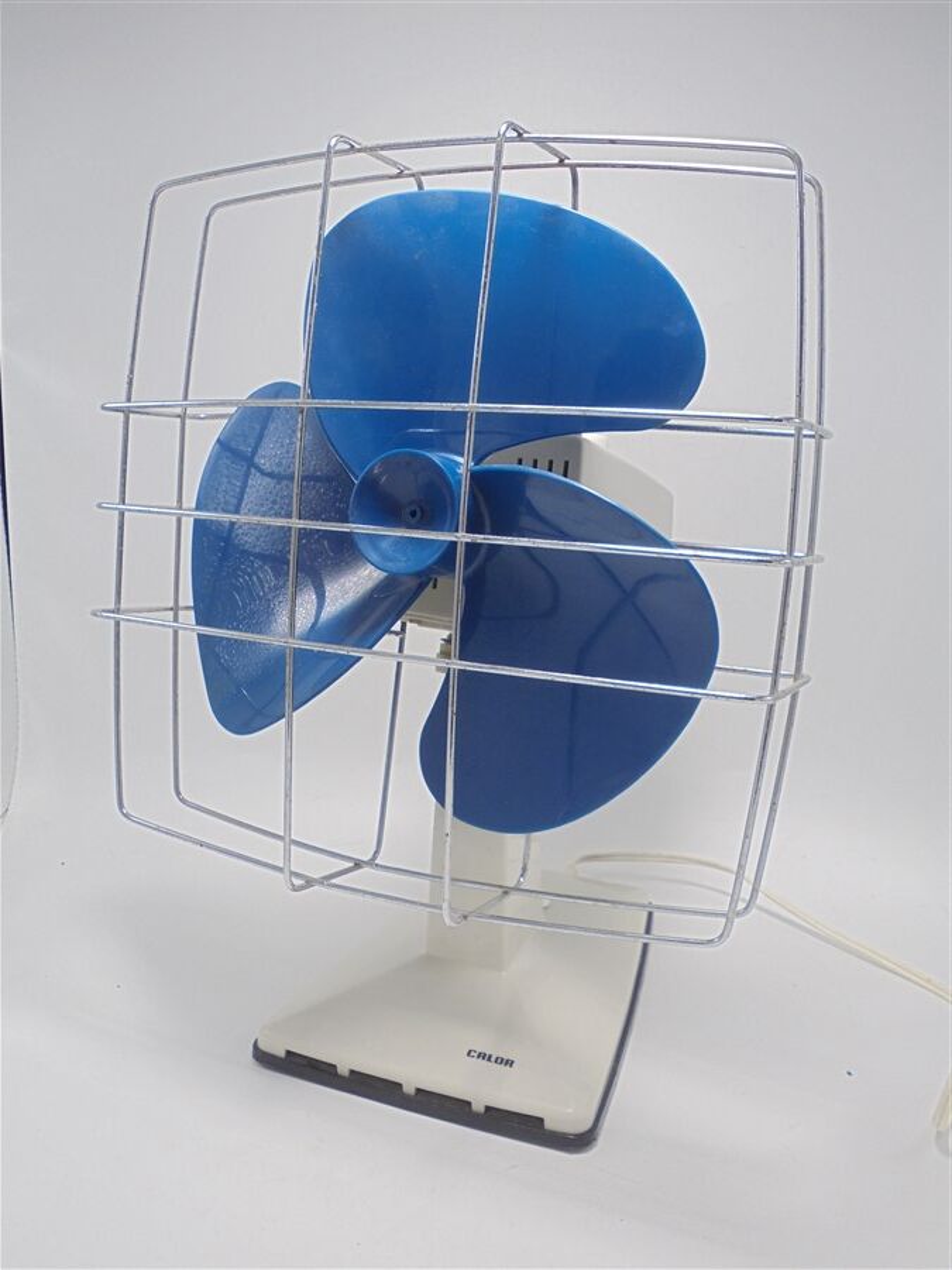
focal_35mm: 34
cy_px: 635
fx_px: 1247
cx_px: 476
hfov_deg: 41.8
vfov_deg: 54.0
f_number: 4
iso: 100
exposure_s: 1/50
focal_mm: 6.1
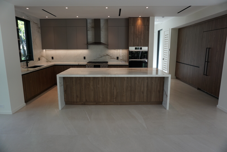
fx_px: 151
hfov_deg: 73.7
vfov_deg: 53.2
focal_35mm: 24
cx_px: 114
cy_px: 76
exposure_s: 1/160
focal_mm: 16
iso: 320
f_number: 4
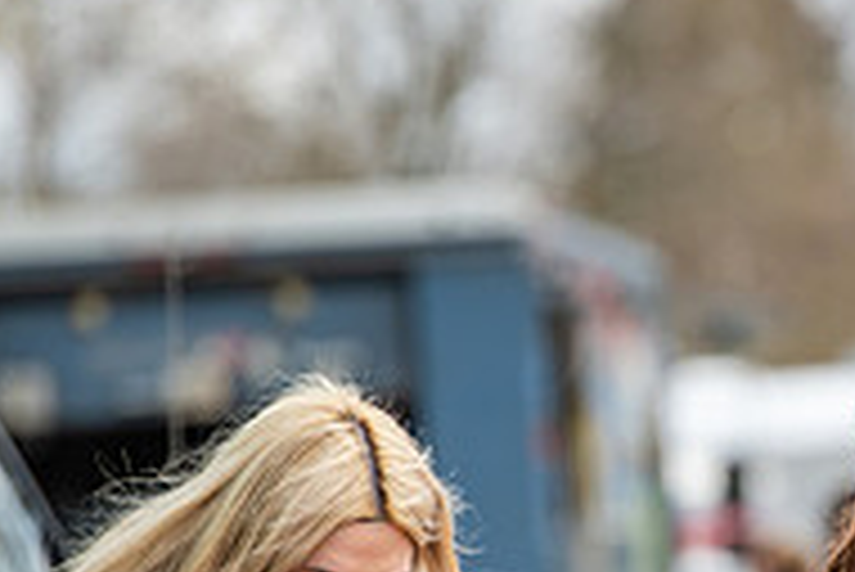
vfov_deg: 2.3
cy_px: 552
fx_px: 14522
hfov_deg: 3.4
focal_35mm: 611
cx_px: 958
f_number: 3.5
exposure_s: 1/640
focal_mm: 200
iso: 160
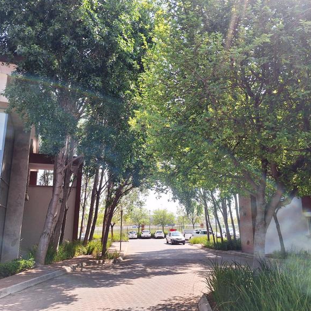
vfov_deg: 57.3
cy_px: 154
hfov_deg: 57.3
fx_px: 285
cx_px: 150
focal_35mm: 28
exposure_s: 1/1005
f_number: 1.8
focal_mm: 5.54
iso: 40
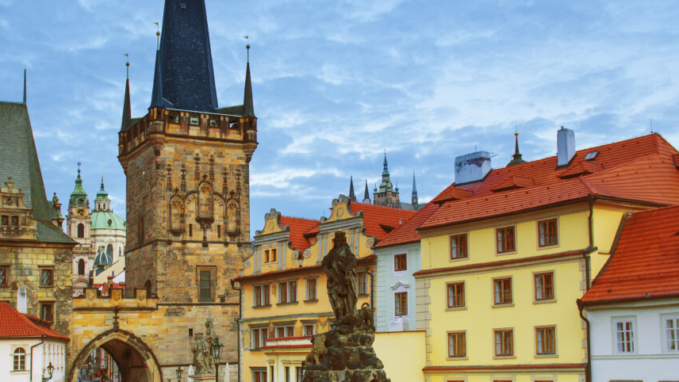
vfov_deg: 26.5
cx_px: 294
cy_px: 216
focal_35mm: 45
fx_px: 810
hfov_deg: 45.4
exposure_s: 1/100
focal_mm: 24
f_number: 3.5
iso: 400
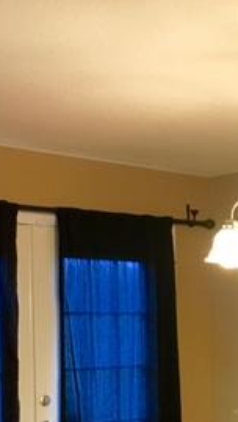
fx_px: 841
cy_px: 345
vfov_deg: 27.6
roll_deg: +1.3
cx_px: 283
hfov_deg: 15.5
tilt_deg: -0.2
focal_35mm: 75
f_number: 2.2
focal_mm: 4.15
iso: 50
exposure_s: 1/15
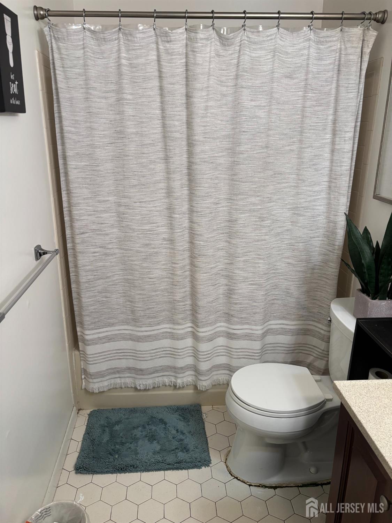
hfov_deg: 53.1
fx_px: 392
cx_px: 196
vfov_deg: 67.3
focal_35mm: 26
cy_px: 262
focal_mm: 5.96
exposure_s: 1/60
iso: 125
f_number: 1.6
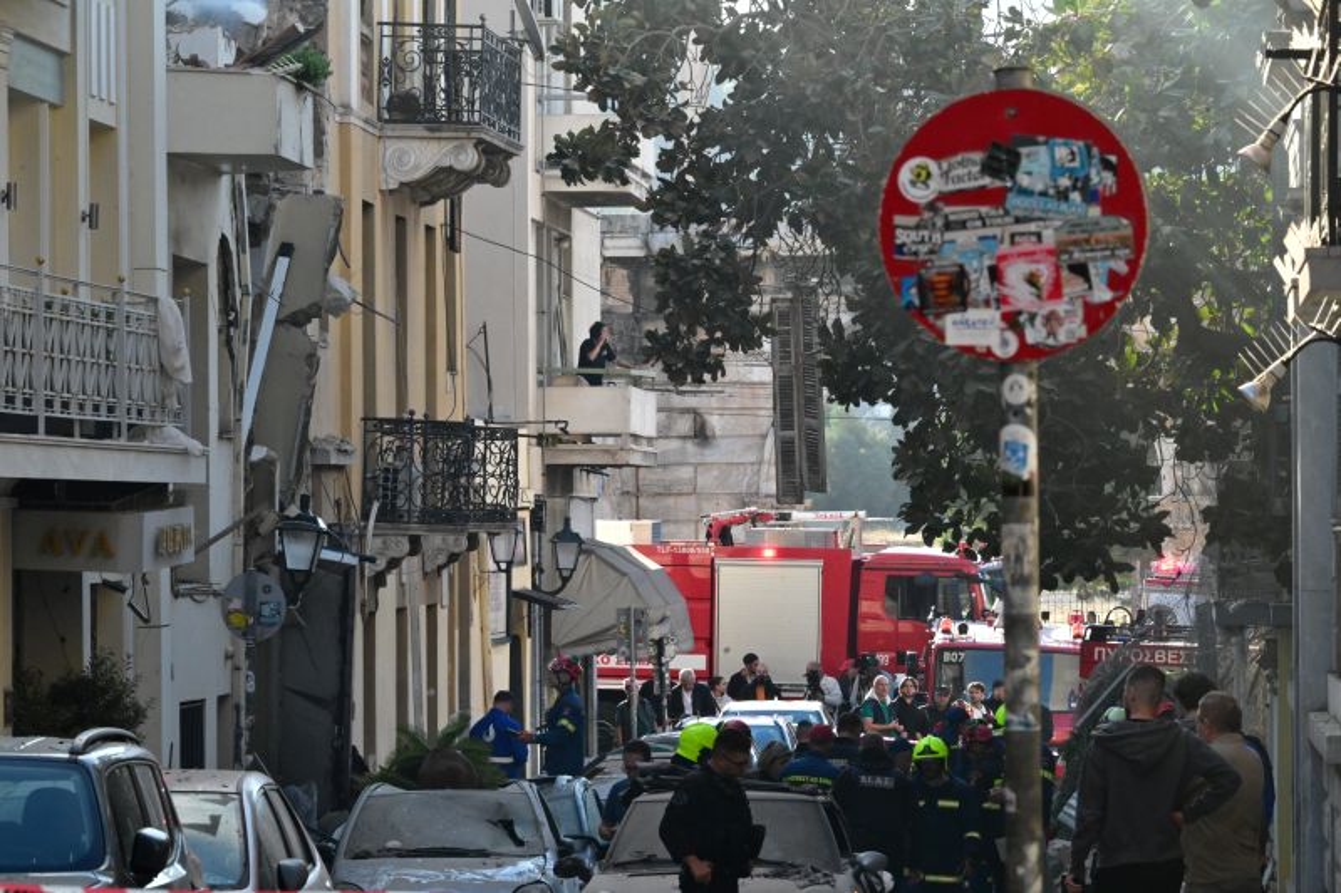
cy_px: 446
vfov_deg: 6.9
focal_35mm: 200
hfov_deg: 10.3
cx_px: 670
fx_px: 7448
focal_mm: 200
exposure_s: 1/400
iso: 6400
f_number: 22
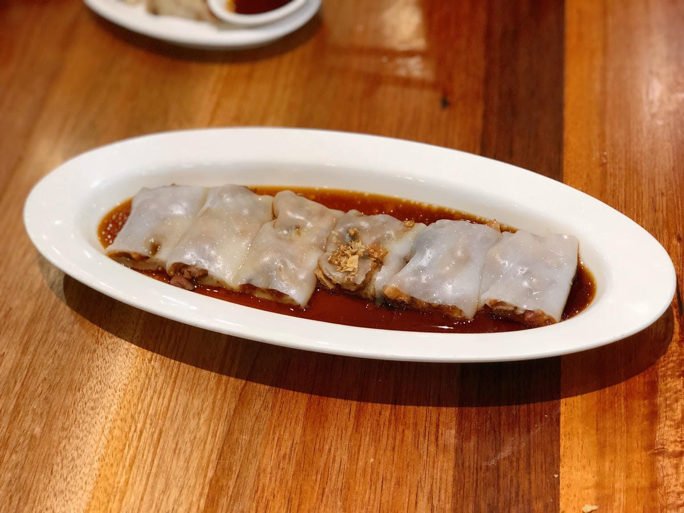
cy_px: 256
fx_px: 1126
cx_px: 342
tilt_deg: -48.5
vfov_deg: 25.7
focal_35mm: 57
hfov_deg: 33.8
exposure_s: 1/60
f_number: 2.8
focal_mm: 6.6
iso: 250
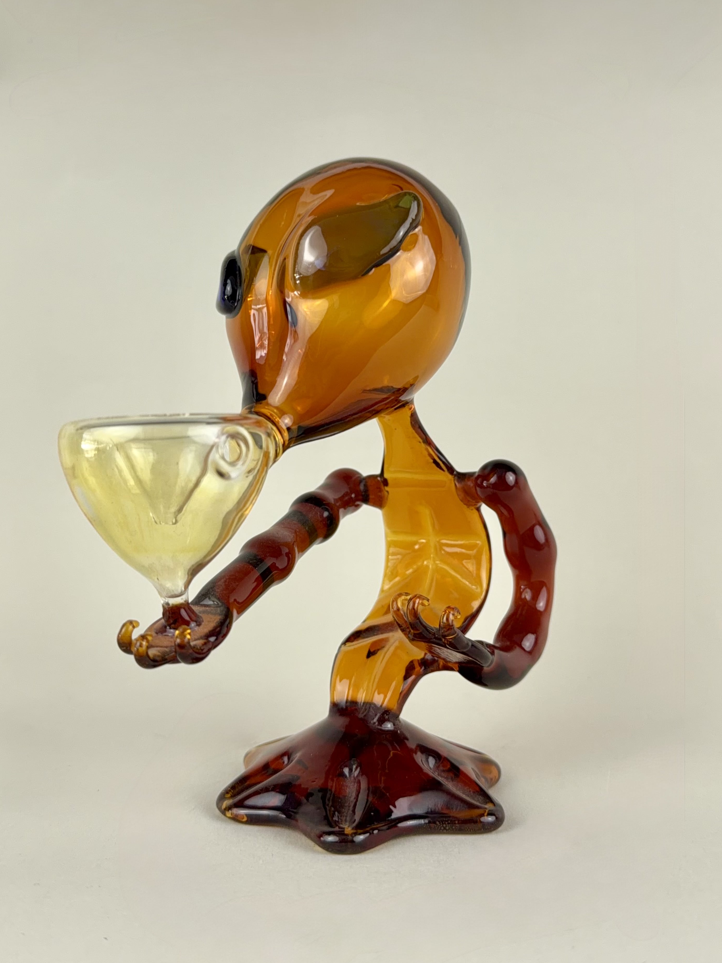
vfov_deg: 51.4
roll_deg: -0.5
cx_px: 358
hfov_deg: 39.7
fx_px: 1001
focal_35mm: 36
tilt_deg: -3.7
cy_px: 471
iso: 50
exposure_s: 1/125
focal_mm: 6.76
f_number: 1.78
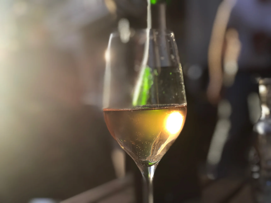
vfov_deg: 25.7
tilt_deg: -0.3
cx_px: 136
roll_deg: +3.3
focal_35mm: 57
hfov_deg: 33.8
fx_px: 446
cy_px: 102
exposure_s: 1/237
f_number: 2.8
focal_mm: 6.6
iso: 20
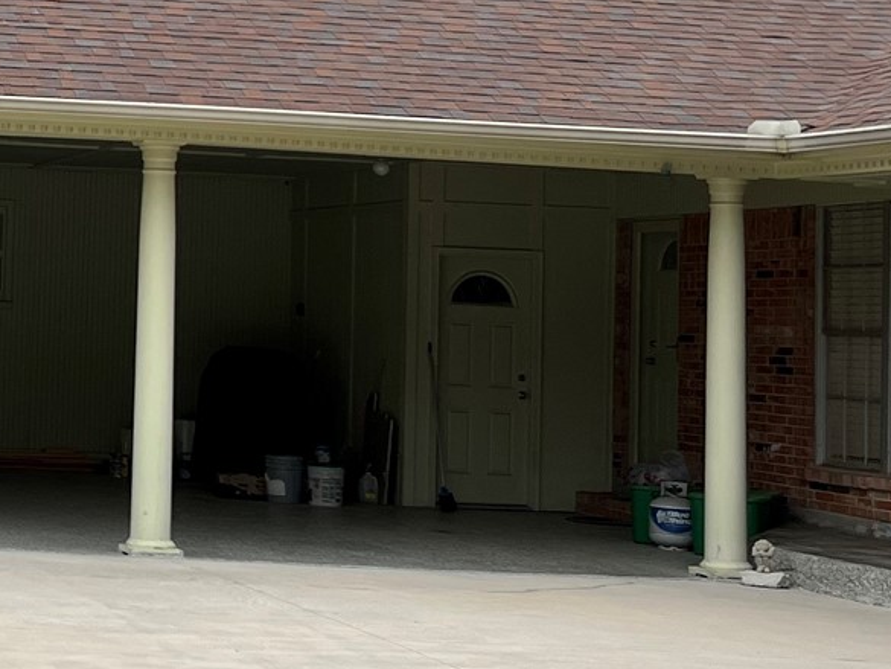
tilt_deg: +4.3
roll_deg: -2.3
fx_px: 2343
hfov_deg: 19.7
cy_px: 88
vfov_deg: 16.1
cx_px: -292
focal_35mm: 91
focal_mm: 5.1
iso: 50
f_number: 1.6
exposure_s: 1/4149
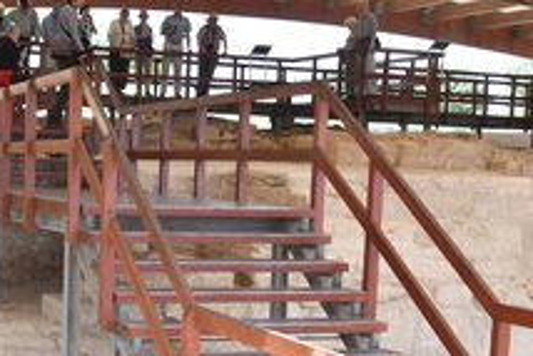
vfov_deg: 18.3
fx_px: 1096
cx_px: 85
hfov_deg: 26.7
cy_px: 285
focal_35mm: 74
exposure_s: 1/250
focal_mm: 24
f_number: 5
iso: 250
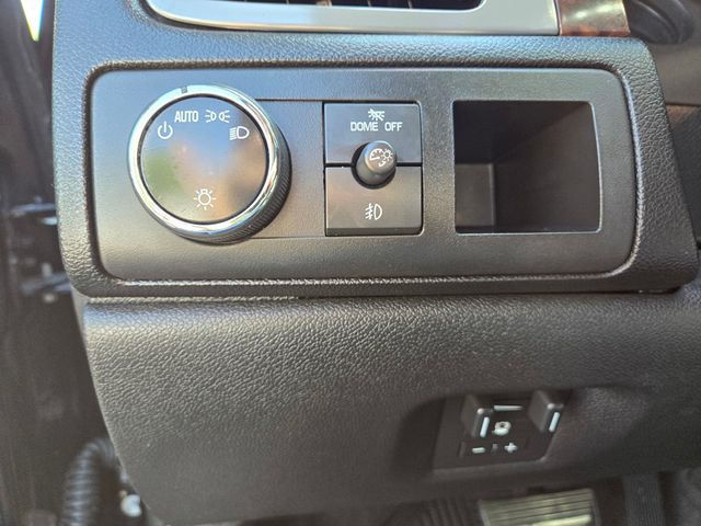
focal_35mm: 23
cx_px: 350
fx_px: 466
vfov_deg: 58.9
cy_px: 263
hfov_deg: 73.9
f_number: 1.8
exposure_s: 1/120
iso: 160
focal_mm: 5.4
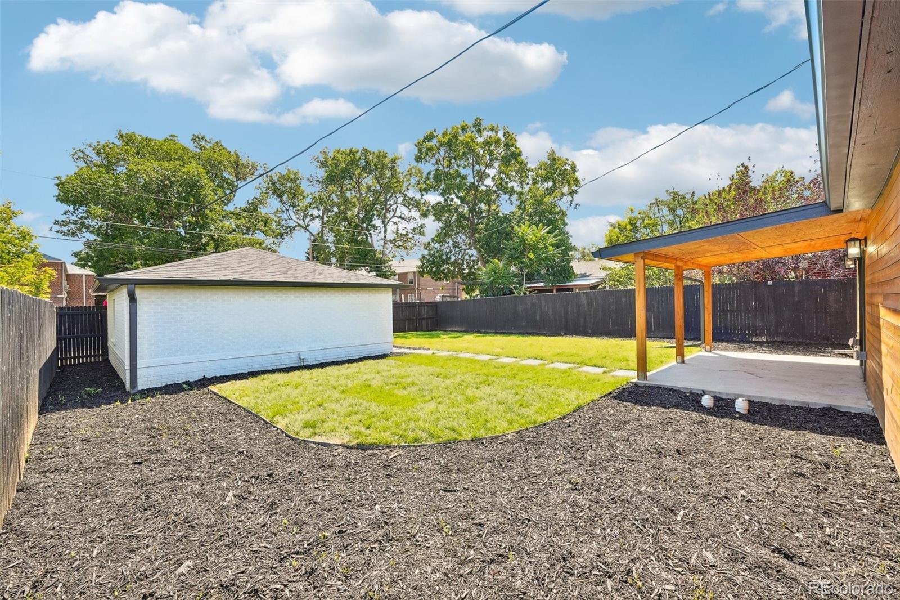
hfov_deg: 100.4
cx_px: 450
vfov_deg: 77.3
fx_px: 375
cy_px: 300
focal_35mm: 15
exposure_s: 1/160
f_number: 8
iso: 800
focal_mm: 10
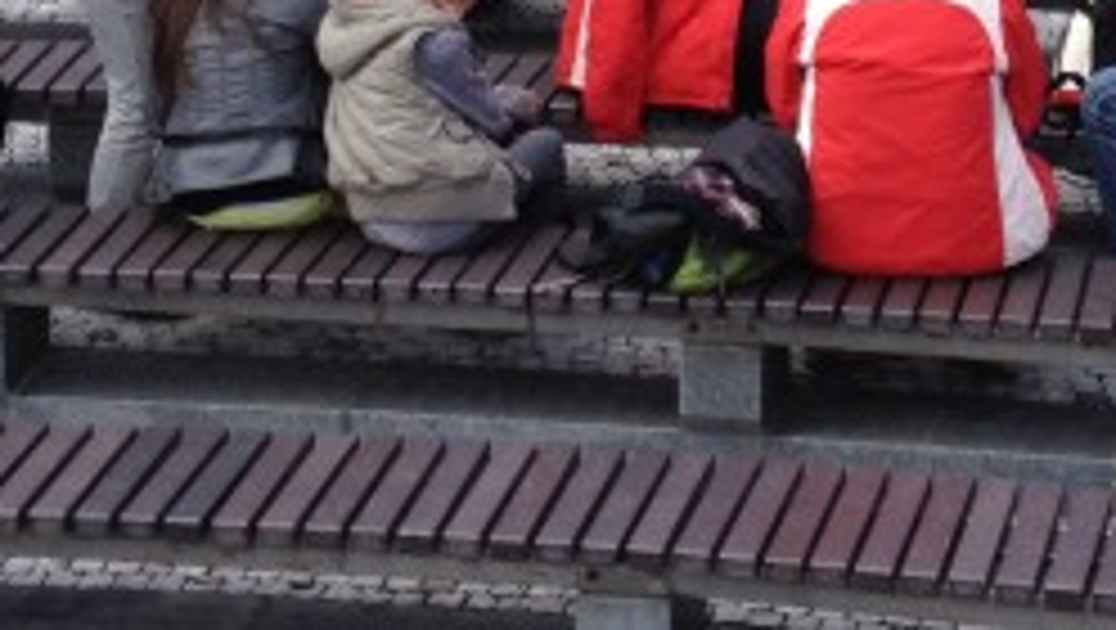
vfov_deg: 9.6
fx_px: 3643
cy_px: -288
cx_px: 824
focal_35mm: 123
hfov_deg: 17.3
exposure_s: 1/849
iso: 64
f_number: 2.4
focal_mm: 4.28
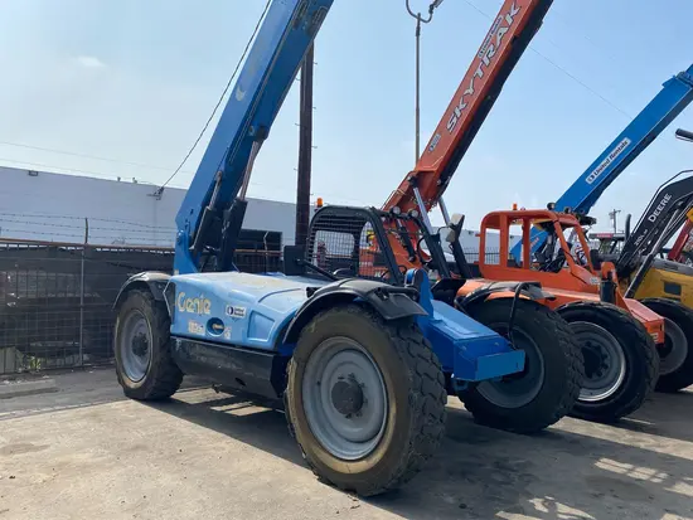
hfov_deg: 67.3
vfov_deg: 53.1
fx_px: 521
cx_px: 346
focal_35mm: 26
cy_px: 260
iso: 32
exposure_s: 1/5495
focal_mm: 4.25
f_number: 1.8
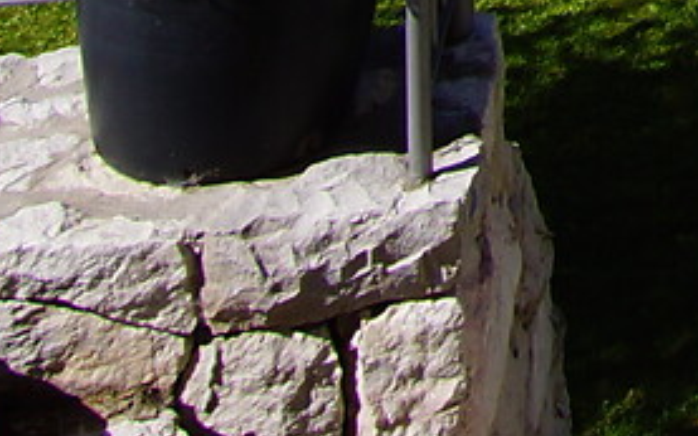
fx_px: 2216
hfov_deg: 14.2
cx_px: 1499
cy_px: -1111
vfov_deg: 8.3
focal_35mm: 117
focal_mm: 11
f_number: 13
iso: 100
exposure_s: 1/160
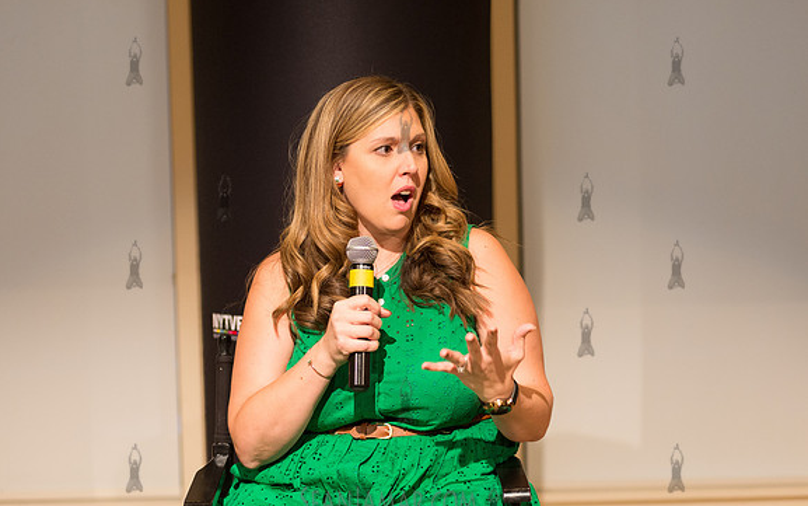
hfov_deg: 25.2
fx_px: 1806
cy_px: 264
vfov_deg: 15.9
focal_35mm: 82
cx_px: 405
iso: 2500
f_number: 4
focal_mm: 80
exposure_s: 1/250
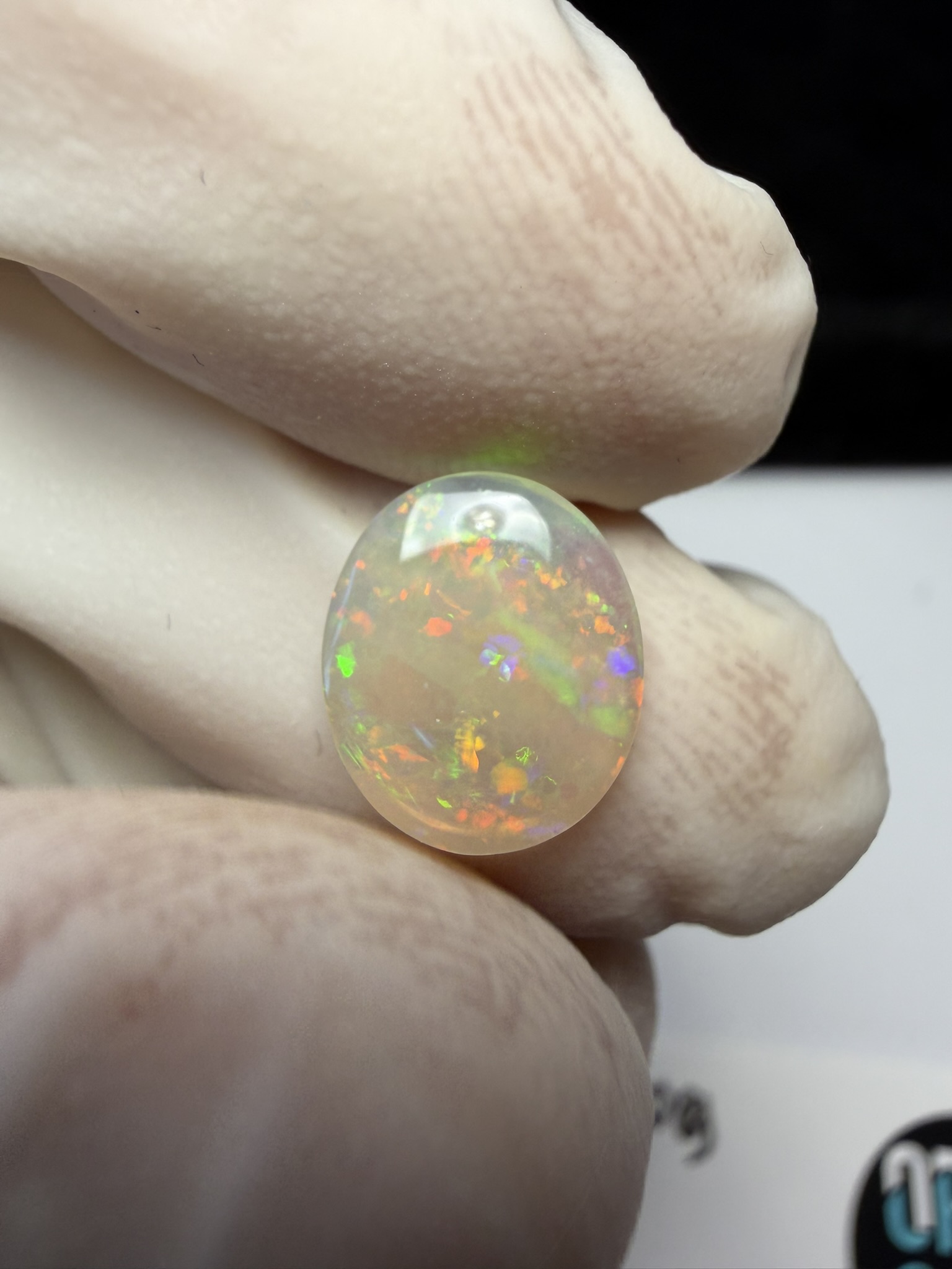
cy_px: 634
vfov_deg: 67.3
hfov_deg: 53.1
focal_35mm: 26
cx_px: 476
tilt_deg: -60.6
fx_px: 953
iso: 32
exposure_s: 1/100
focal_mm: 2.22
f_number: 2.2
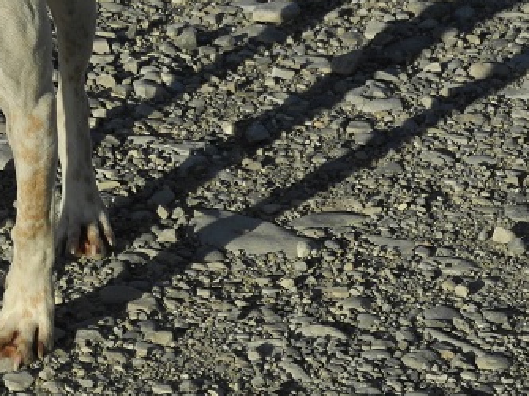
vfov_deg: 5.2
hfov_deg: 6.9
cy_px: 33
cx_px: -49
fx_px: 4339
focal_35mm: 284
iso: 100
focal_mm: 25.4
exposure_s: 1/1000
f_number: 4.5
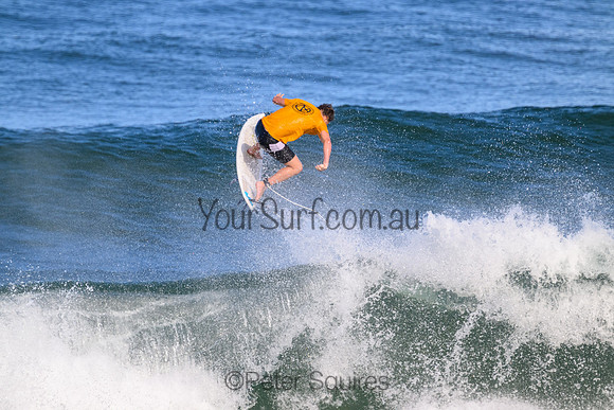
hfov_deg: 2.7
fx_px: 12965
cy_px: 205
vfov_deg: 1.8
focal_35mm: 760
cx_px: 307
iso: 2000
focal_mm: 760
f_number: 11
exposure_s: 1/2000
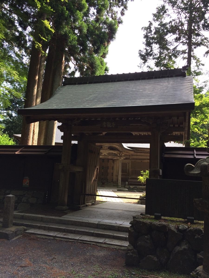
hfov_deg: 48.2
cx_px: 104
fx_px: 233
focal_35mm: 29
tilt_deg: +5.7
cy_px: 139
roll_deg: -1.7
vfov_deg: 61.7
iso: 32
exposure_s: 1/249
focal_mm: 4.15
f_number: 2.2
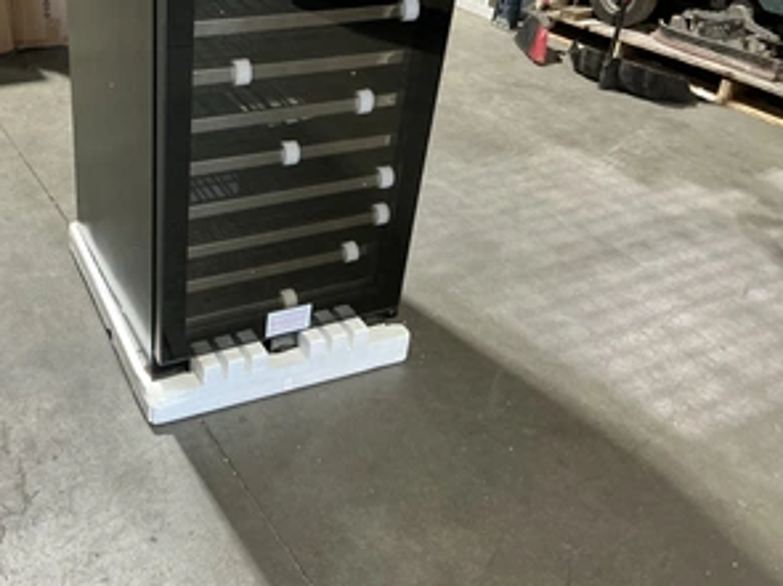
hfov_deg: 48.2
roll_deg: -3.3
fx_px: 859
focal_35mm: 38
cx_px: 260
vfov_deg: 37.3
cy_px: 194
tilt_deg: -29.5
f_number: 1.8
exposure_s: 1/57
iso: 320
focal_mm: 3
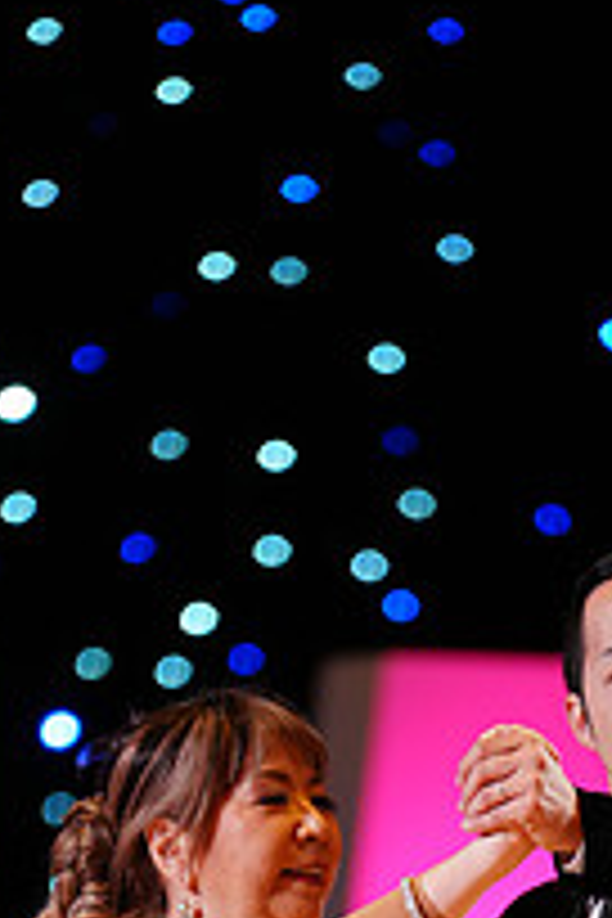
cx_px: 412
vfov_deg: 3.6
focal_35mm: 570
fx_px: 14534
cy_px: 1238
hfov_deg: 2.4
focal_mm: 200
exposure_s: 1/400
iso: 1600
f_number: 2.8
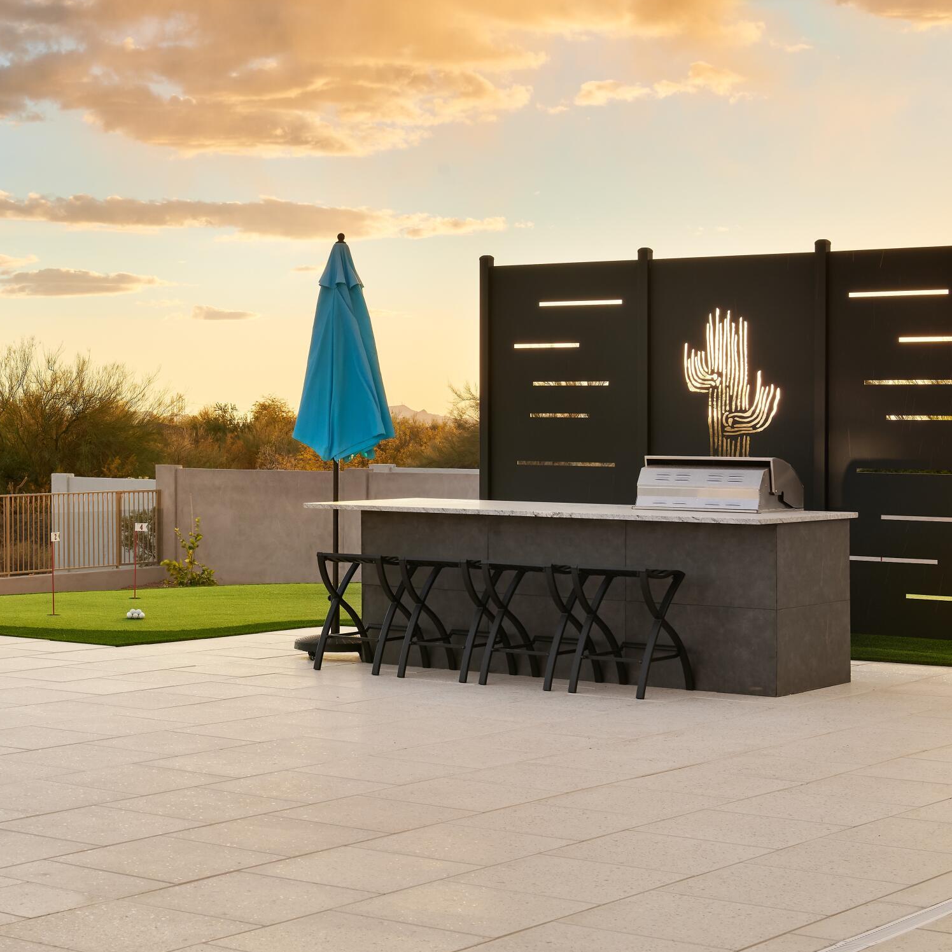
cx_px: 196
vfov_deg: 23.0
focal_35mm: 75
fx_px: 2334
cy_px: 416
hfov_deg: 22.8
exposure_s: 1/20
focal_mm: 44
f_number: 11
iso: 200
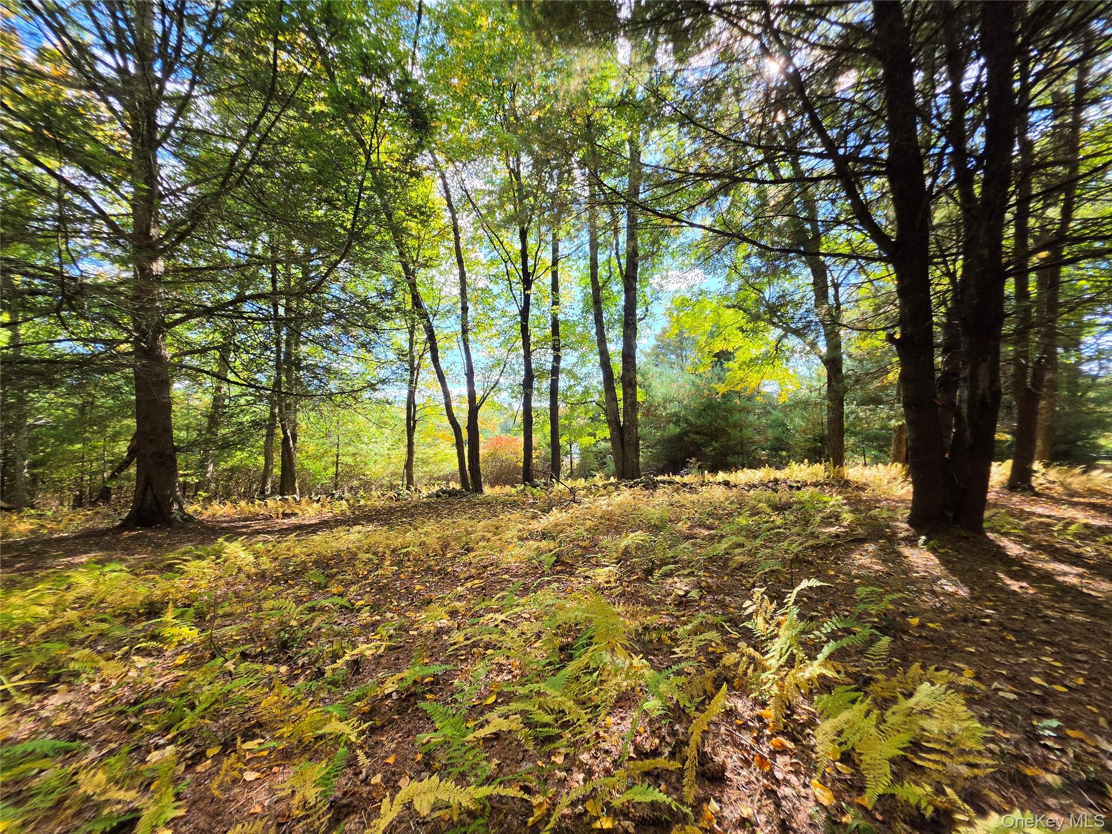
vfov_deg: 89.9
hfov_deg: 106.2
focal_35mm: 13
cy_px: 417
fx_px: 418
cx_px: 556
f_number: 1.9
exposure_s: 1/299
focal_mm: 2.2
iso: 32
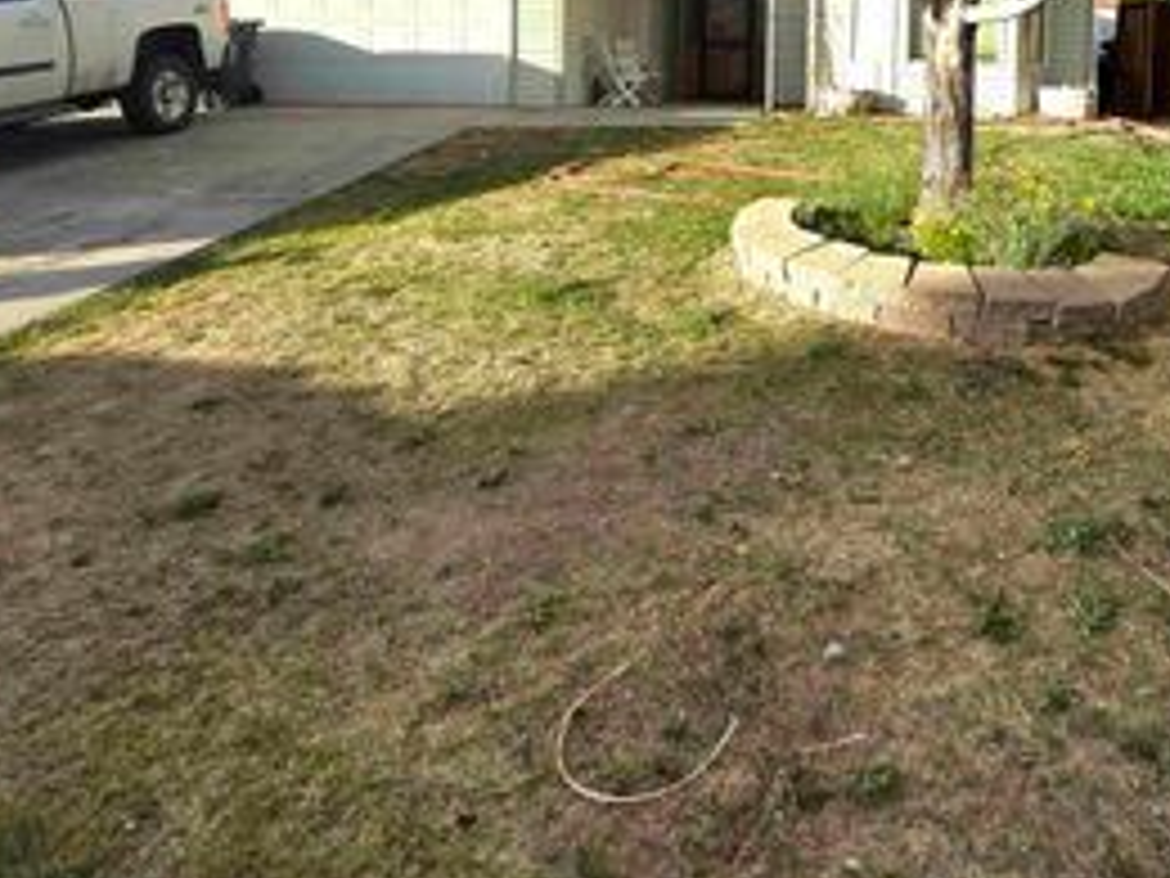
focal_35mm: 25
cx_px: 778
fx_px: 845
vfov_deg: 49.5
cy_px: 106
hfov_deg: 67.5
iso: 40
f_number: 1.9
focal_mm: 2.2
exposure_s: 1/833
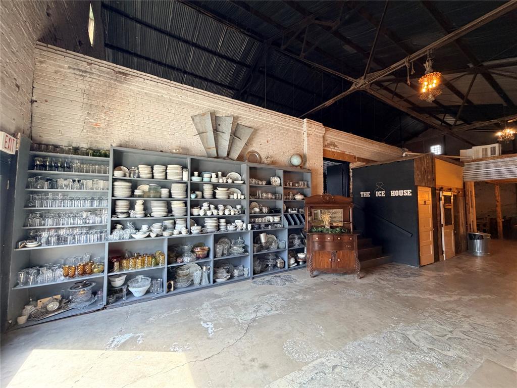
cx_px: 258
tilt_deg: +3.5
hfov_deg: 102.1
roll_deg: +0.0
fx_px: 209
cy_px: 194
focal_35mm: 14
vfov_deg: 85.7
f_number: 2.2
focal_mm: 2.22
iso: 250
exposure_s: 1/120
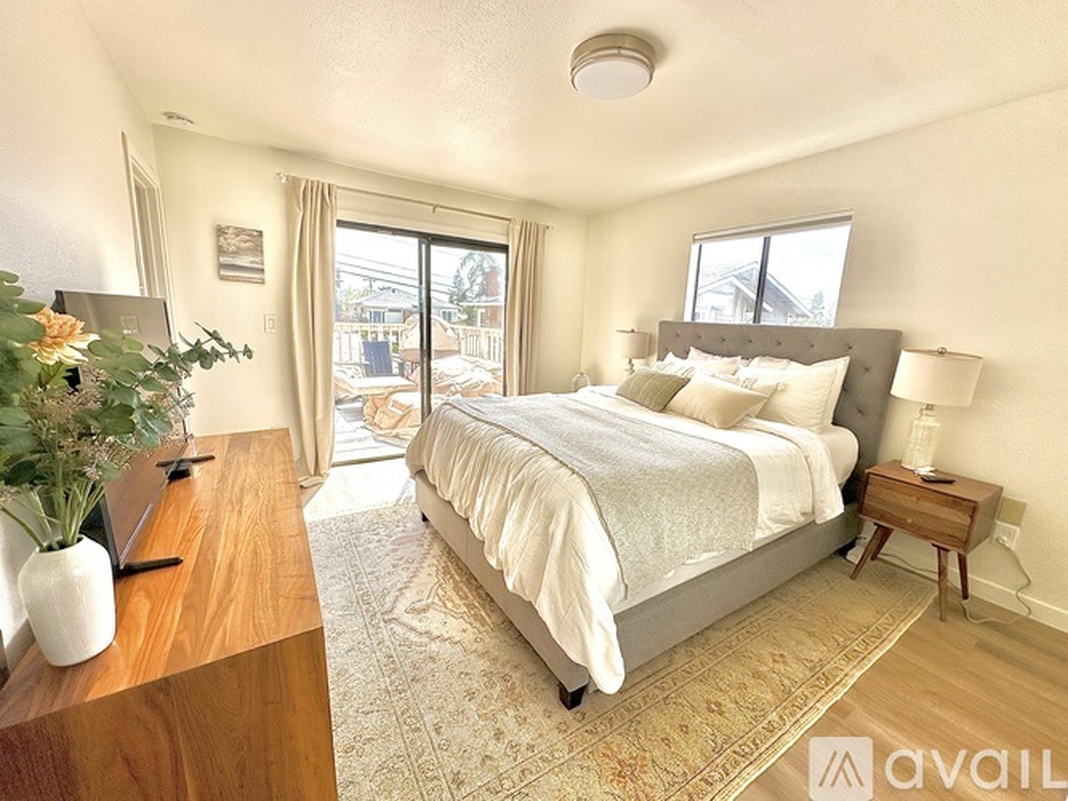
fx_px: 432
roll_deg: -1.3
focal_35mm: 14
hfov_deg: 102.1
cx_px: 534
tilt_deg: -10.3
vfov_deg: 85.7
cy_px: 400
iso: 40
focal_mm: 2.22
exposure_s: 1/399
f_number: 2.2
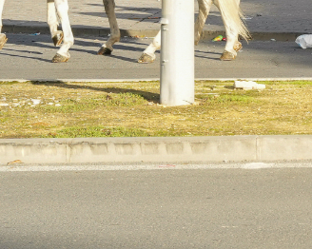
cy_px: -98
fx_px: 1966
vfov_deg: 7.2
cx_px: 508
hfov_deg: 8.8
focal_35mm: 213
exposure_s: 1/500
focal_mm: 41.8
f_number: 6.3
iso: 400
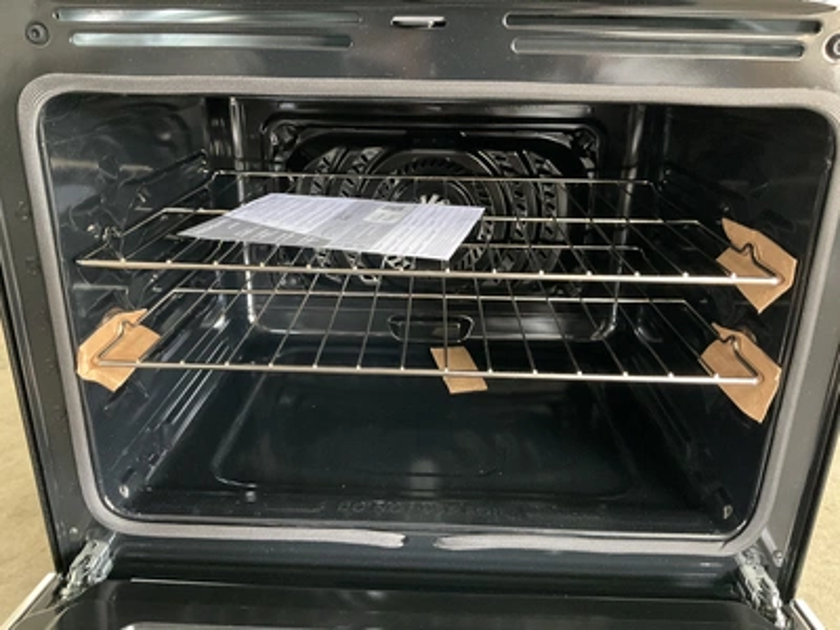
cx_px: 420
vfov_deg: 48.2
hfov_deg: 61.7
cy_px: 315
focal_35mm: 29
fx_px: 704
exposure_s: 1/30
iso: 500
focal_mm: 3
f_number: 1.8
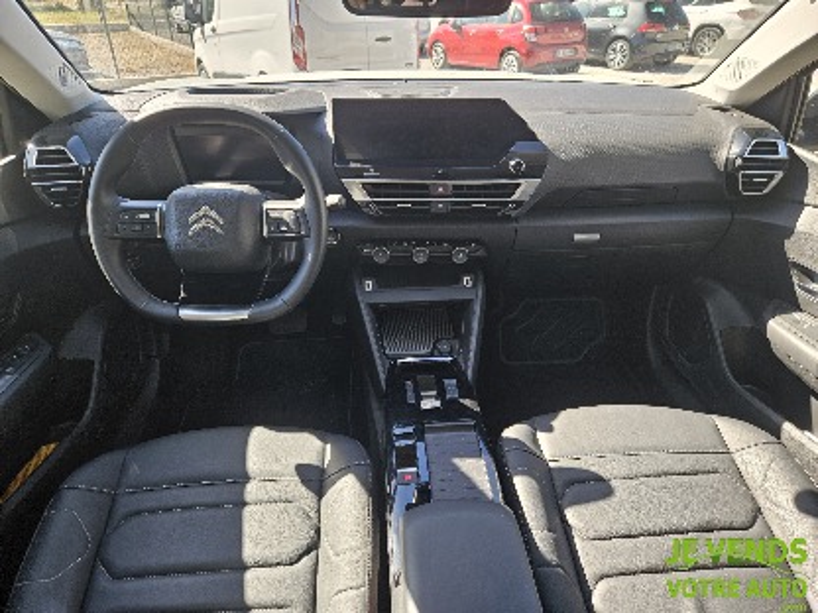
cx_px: 409
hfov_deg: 73.9
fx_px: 544
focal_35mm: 23
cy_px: 306
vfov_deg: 58.9
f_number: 1.8
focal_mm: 5.4
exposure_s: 1/180
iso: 64
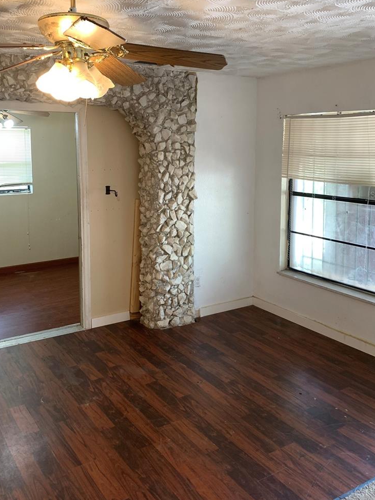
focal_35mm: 32
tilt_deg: -7.1
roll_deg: -0.1
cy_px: 194
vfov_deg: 56.3
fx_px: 462
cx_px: 176
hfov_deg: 44.1
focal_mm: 4.25
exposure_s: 1/60
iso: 100
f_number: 1.8
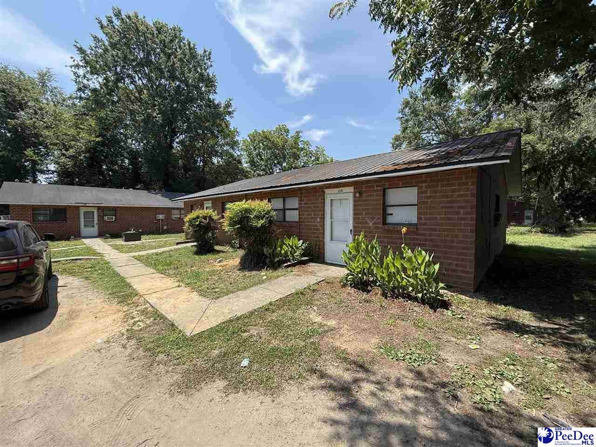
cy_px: 224
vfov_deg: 85.7
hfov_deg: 102.1
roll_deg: -0.3
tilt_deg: -1.8
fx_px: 241
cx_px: 298
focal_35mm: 14
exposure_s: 1/1050
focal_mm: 2.22
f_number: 2.2
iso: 50
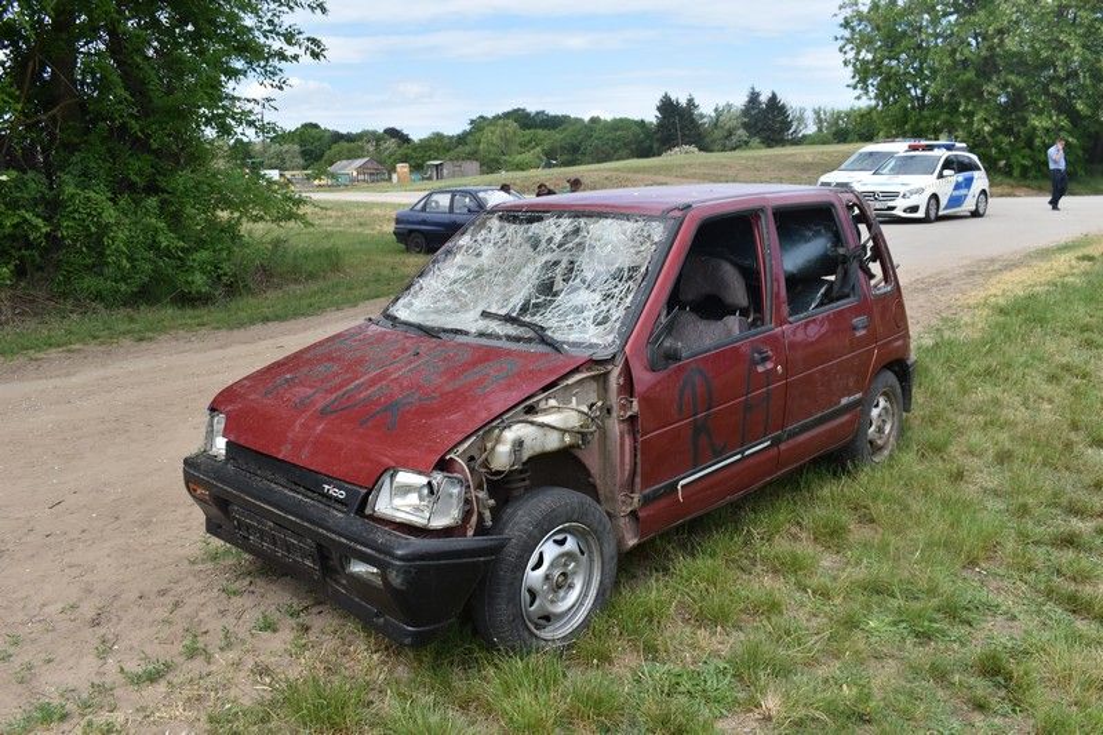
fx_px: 1011
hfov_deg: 57.2
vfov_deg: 40.0
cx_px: 552
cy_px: 368
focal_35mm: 33
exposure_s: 1/320
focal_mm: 22
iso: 200
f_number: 9
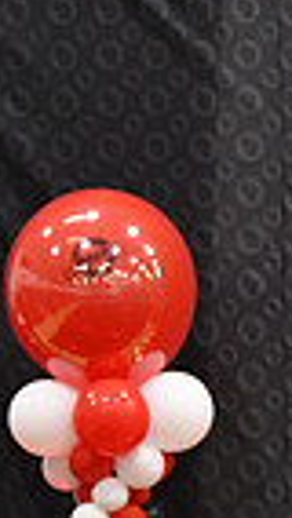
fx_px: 10270
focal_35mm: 747
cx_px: 909
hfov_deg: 1.6
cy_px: 596
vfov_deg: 2.9
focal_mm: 116
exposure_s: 1/800
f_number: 2.8
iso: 5000
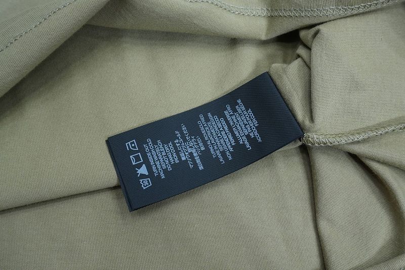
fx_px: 439
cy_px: 135
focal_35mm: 39
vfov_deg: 34.2
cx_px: 202
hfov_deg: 49.6
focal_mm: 26
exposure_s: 1/160
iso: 1000
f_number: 8
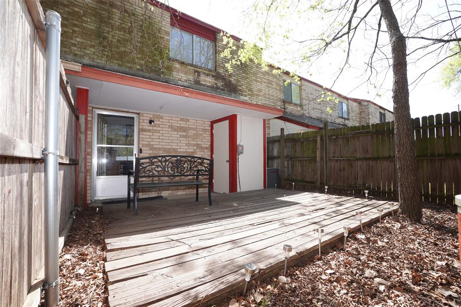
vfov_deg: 77.3
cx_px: 230
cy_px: 154
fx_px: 192
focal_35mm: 15
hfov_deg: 100.4
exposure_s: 1/125
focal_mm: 10
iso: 200
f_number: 8
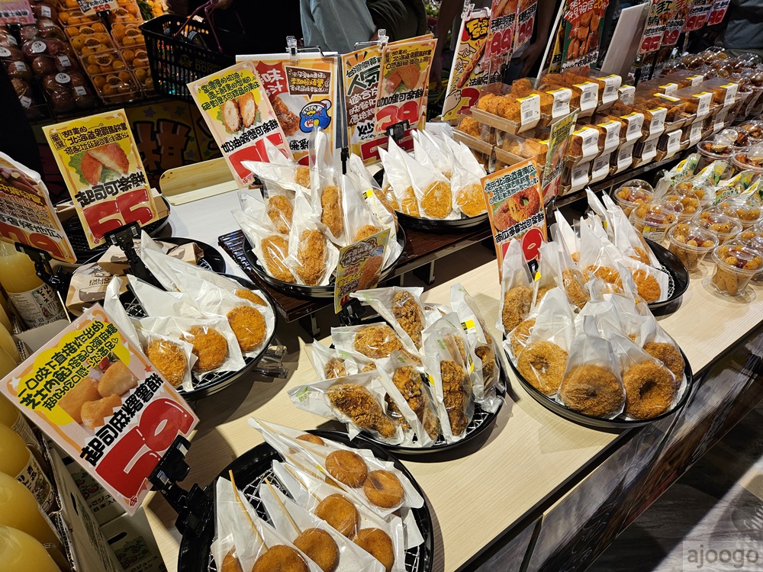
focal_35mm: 23
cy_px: 286
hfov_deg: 73.9
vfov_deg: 58.9
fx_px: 507
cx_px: 382
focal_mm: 5.4
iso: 32
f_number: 1.8
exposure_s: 1/120
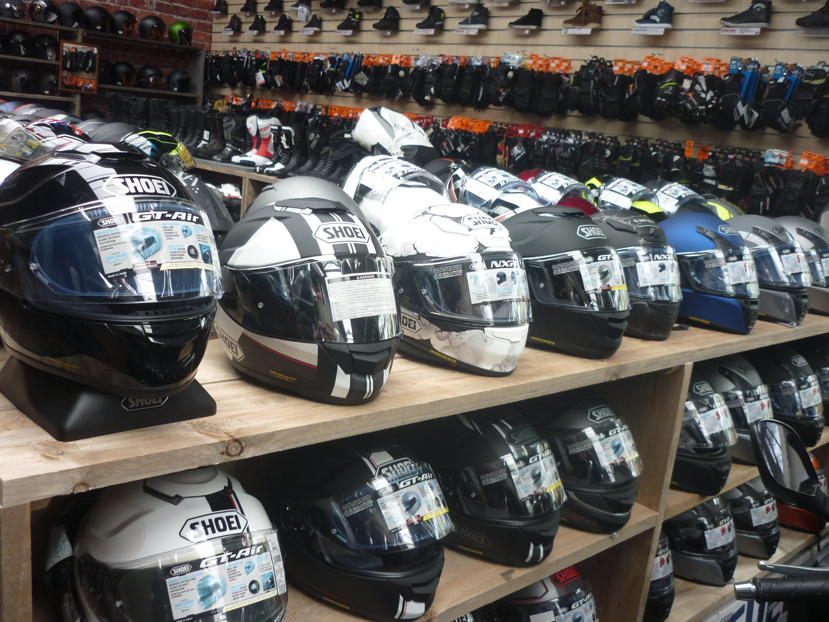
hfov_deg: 55.4
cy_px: 311
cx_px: 414
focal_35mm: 33
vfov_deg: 42.9
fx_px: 790
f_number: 2.8
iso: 100
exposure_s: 1/30
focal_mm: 5.5
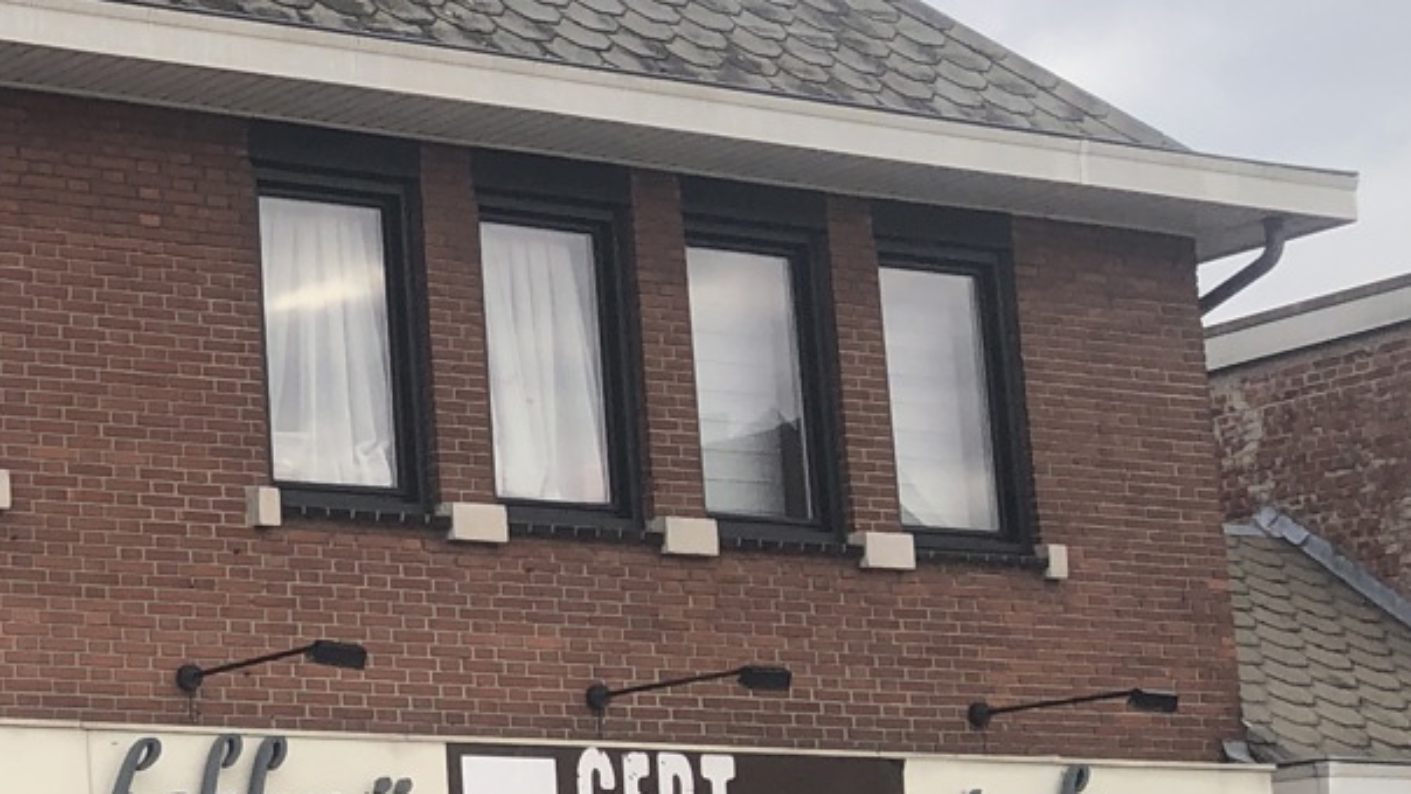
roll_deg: +2.0
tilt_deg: +7.3
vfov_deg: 12.4
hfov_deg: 19.9
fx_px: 3630
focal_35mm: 97
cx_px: -498
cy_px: 782
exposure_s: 1/326
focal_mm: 3.99
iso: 20
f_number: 1.8
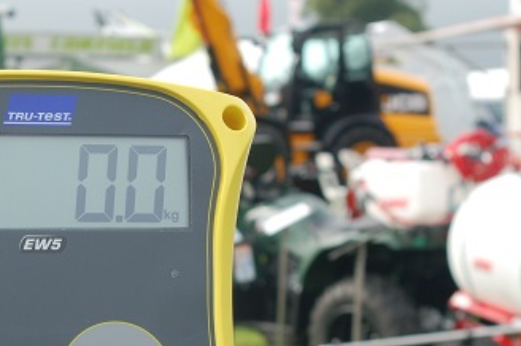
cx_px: 79
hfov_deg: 18.4
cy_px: 314
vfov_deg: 12.3
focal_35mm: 110
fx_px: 1590
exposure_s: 1/200
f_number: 7.1
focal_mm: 40
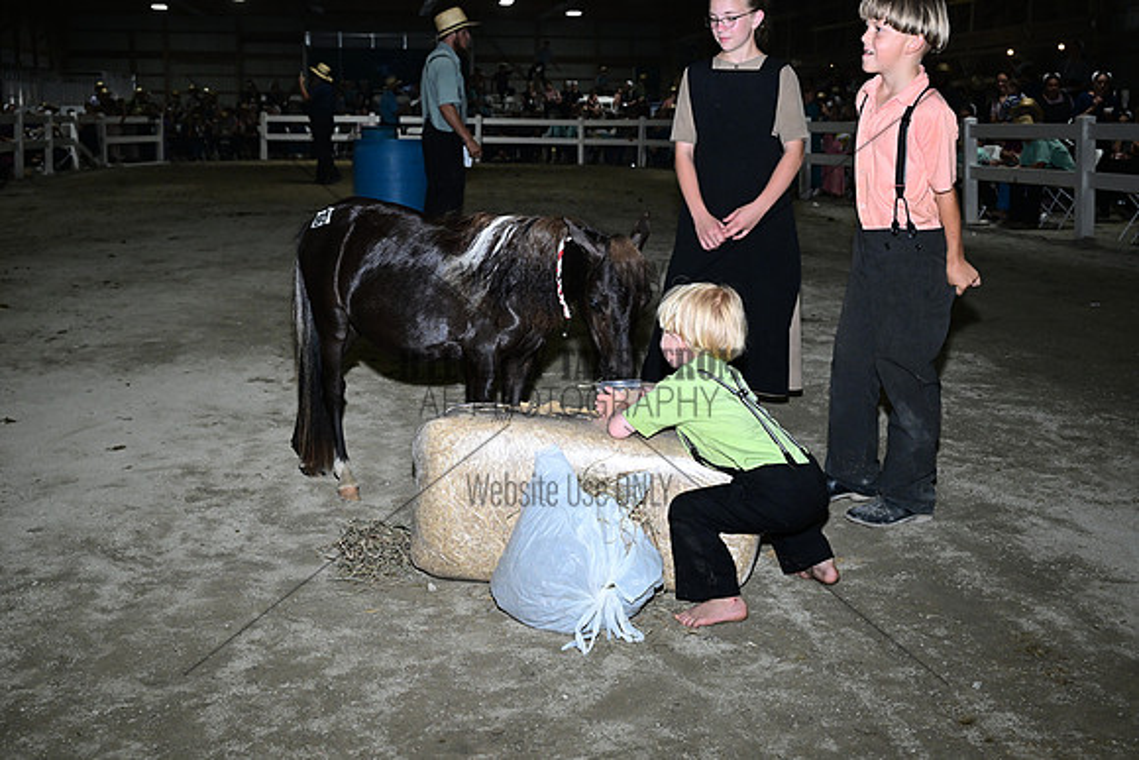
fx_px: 1392
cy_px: 380
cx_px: 570
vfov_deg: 30.5
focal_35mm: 44
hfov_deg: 44.5
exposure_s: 1/202
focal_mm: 44
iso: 2000
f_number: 7.1
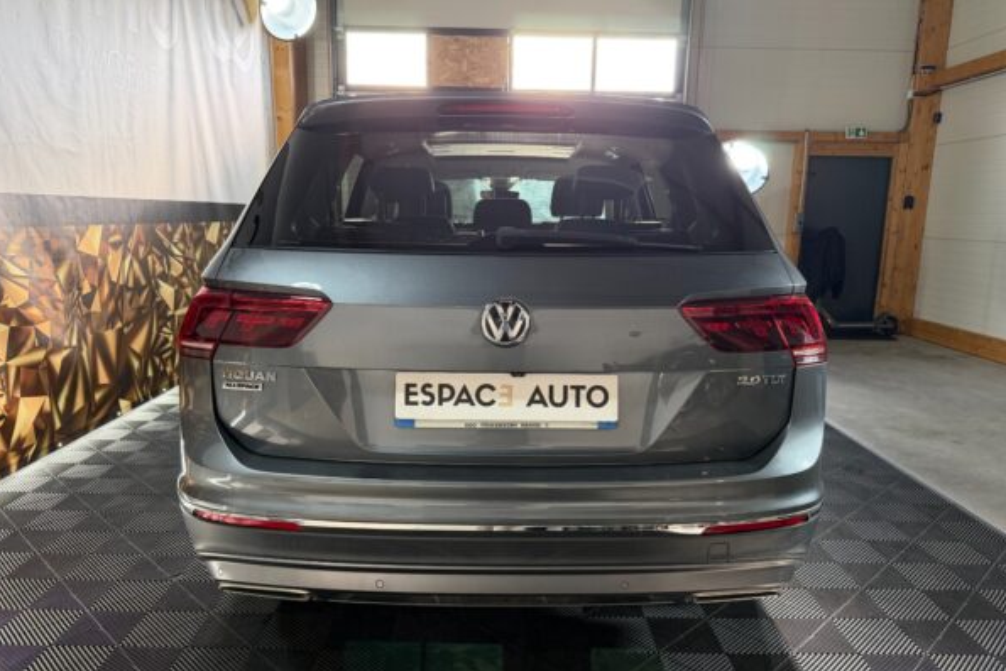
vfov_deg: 49.5
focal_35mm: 26
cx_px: 504
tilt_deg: -11.5
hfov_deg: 69.4
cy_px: 363
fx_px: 727
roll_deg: -1.2
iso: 320
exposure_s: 1/100
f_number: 1.78
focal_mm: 6.76
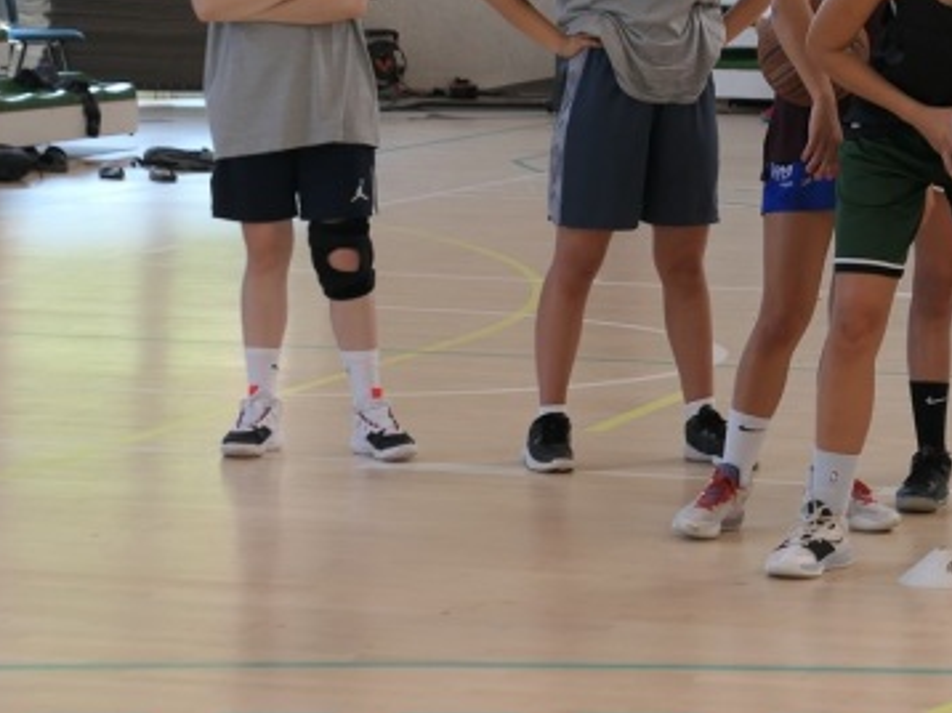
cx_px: 928
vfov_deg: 8.7
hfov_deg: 11.5
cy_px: 43
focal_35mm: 170
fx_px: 4672
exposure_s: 1/125
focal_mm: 25.8
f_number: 2.8
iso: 250
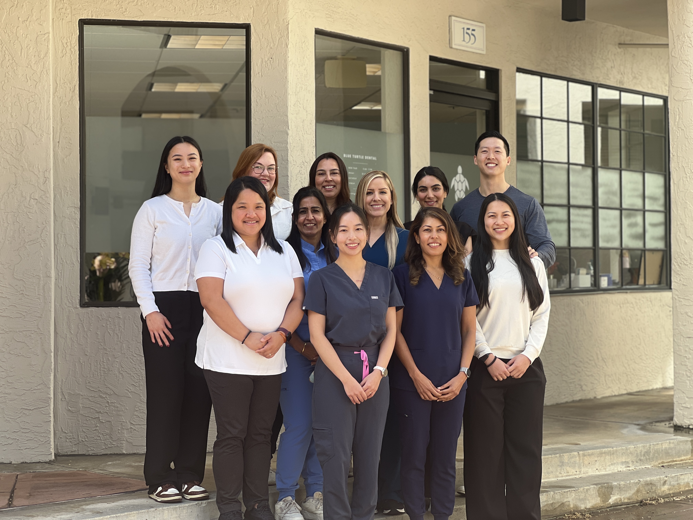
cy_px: 260
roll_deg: +0.7
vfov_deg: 19.1
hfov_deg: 25.3
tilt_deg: +1.0
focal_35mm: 77
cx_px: 346
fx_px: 1542
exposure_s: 1/121
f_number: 2.8
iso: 25
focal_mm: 9
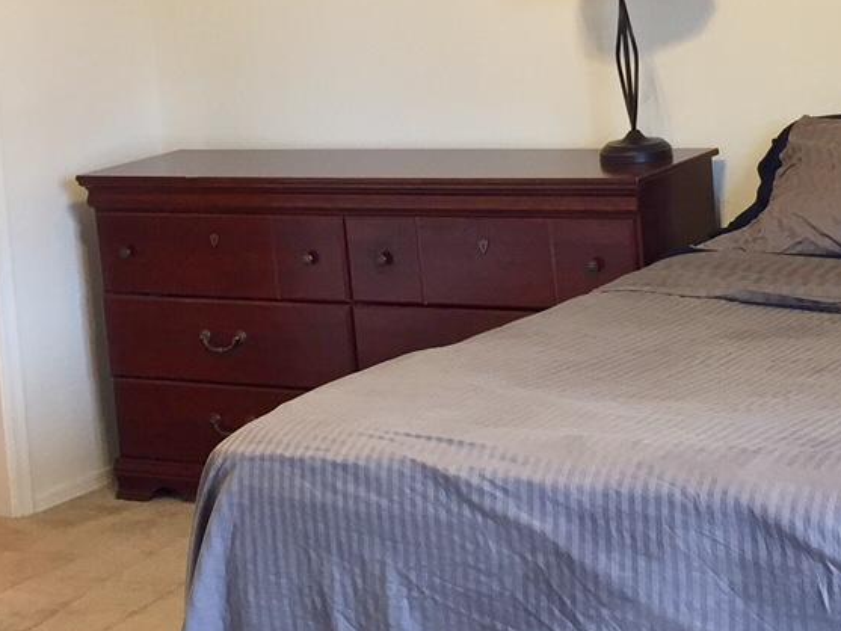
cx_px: 548
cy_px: 97
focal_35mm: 85
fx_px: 2066
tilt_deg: -5.0
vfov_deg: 17.2
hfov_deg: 22.9
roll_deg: +2.7
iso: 80
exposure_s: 1/30
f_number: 2.2
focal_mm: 4.15
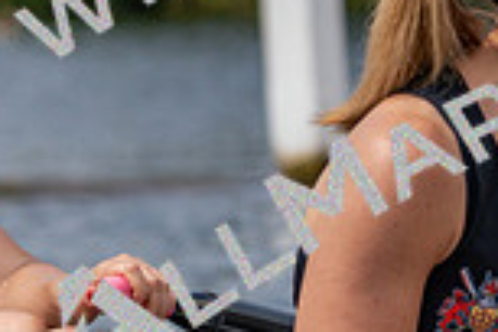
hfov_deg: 2.7
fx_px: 10568
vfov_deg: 1.8
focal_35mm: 764
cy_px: 112
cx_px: -221
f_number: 5.6
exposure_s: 1/1600
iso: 200
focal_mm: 202
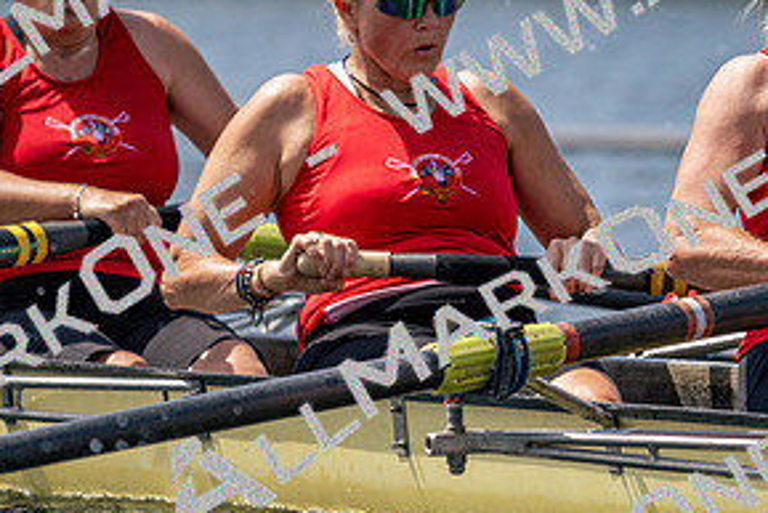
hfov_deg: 2.8
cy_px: 142
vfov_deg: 1.9
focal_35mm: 726
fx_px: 15495
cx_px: 710
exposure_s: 1/2000
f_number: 6.3
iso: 320
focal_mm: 362
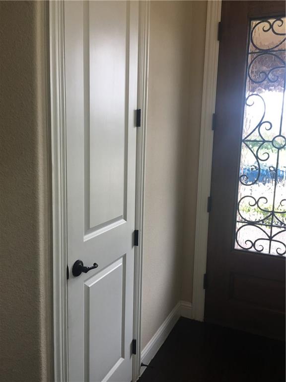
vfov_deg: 61.7
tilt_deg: -9.3
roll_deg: -2.3
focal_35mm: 29
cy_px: 191
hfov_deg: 48.2
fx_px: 319
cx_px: 143
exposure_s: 1/120
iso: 40
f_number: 2.2
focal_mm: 4.15
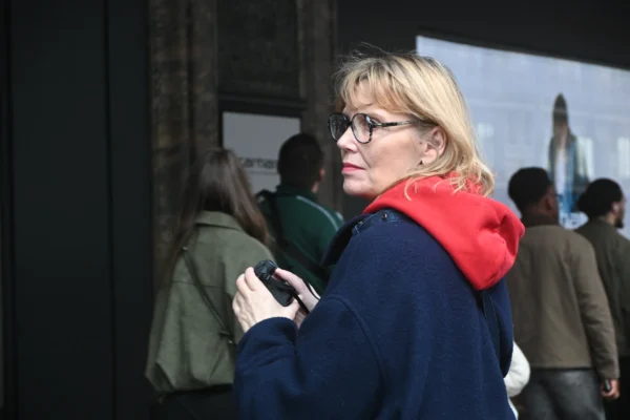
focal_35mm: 104
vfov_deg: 13.2
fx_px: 1811
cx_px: 315
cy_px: 210
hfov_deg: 19.7
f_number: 5.3
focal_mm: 69
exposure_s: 1/125
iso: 640
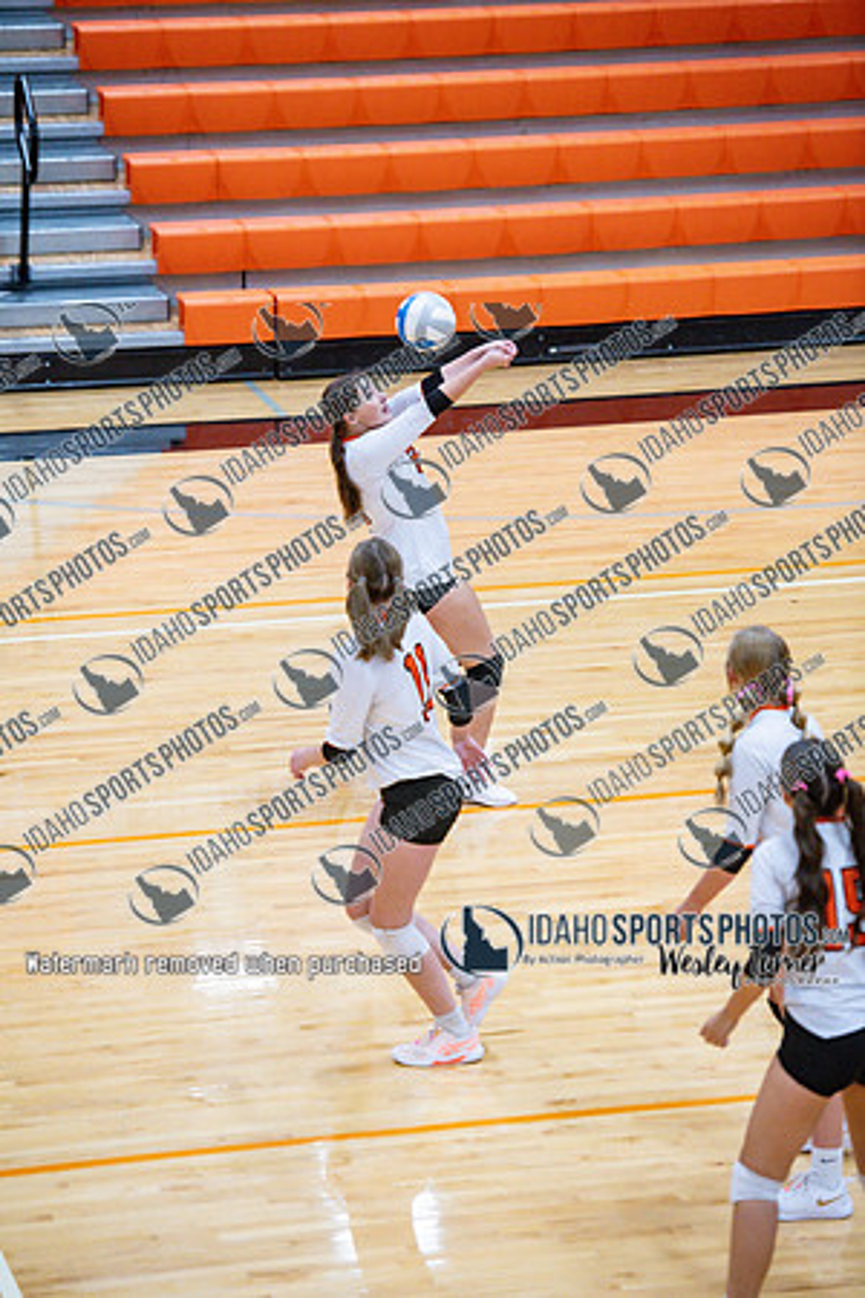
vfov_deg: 15.2
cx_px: 432
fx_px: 4865
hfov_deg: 10.2
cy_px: 649
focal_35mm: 135
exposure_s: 1/800
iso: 5000
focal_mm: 135
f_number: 3.2
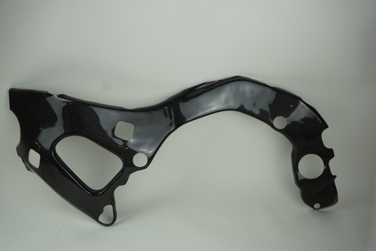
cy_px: 126
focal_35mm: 36
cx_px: 188
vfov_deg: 36.9
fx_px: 376
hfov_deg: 53.1
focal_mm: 24
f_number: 5.6
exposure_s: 1/40
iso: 100
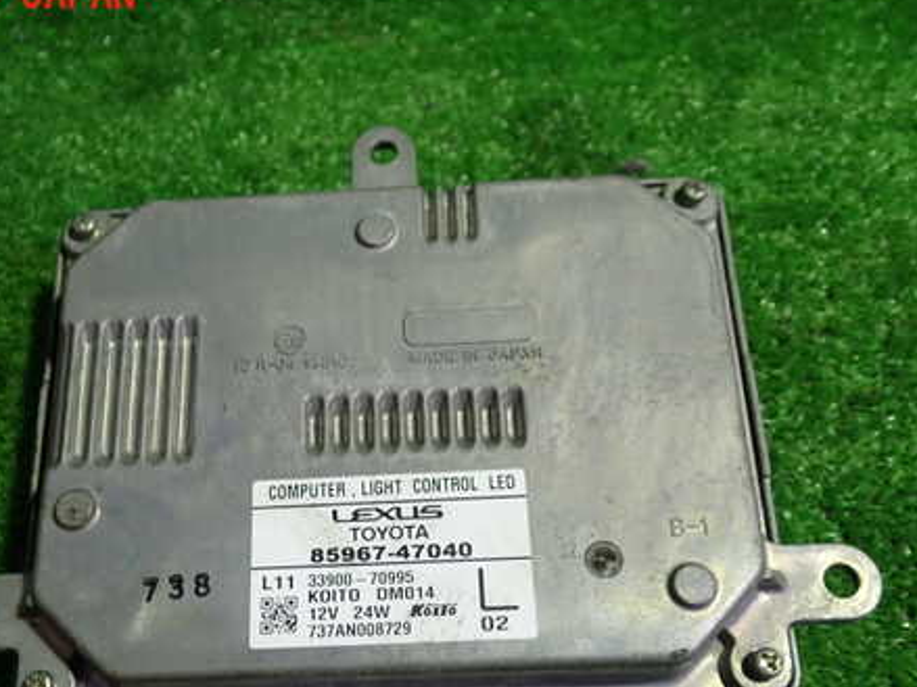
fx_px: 1086
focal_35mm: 41
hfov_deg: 45.6
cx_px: 382
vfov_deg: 34.9
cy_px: 439
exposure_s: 1/50
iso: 200
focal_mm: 5.4
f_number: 2.3
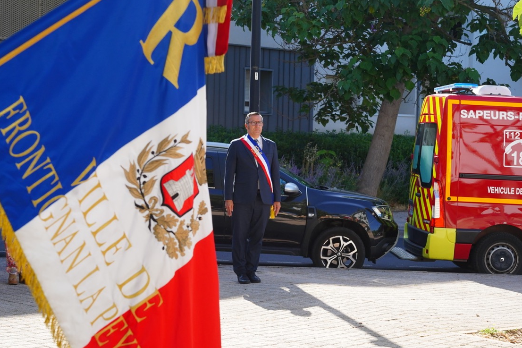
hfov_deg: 25.1
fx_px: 1174
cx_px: 244
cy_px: 182
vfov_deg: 16.8
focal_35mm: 81
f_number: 8
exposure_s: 1/500
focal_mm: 70
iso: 800
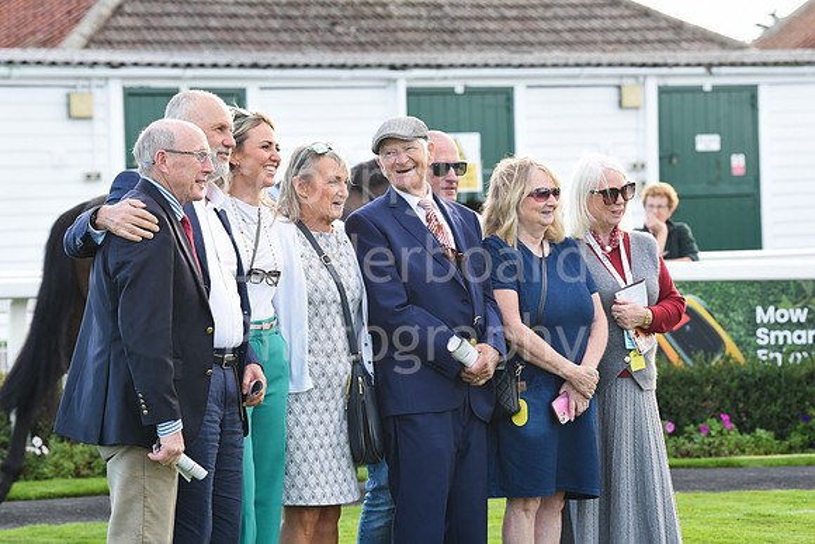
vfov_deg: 9.5
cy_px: 272
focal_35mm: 145
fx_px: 3283
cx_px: 408
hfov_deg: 14.2
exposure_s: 1/160
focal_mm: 145
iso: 400
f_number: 6.3
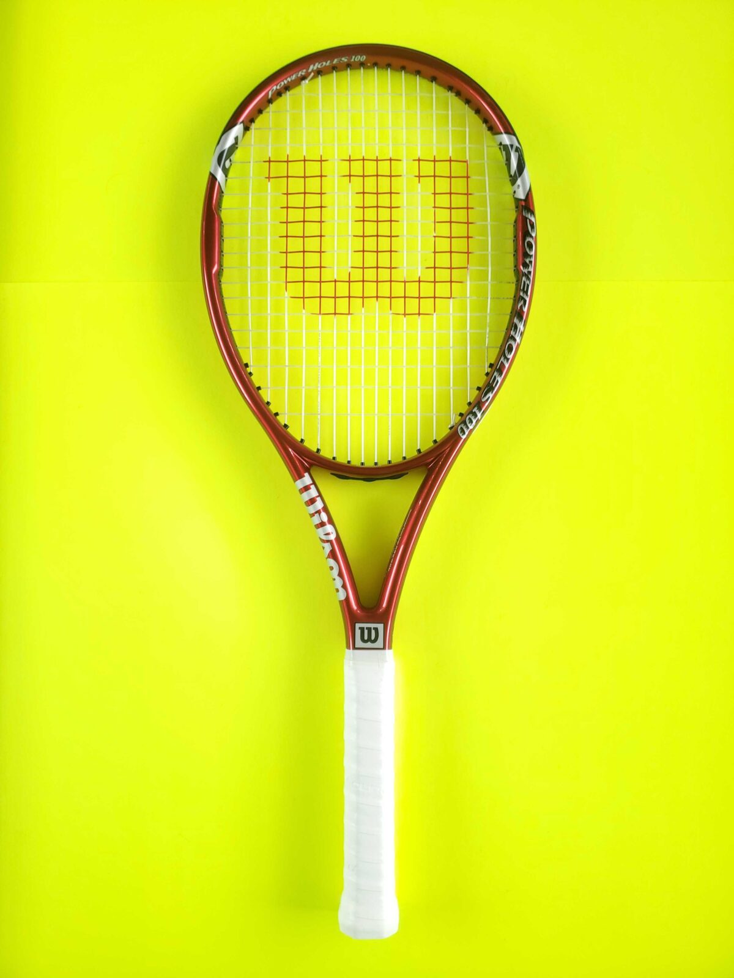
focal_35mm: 26
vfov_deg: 67.3
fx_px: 735
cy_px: 489
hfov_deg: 53.1
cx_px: 367
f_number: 1.5
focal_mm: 4.3
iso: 50
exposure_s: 1/4
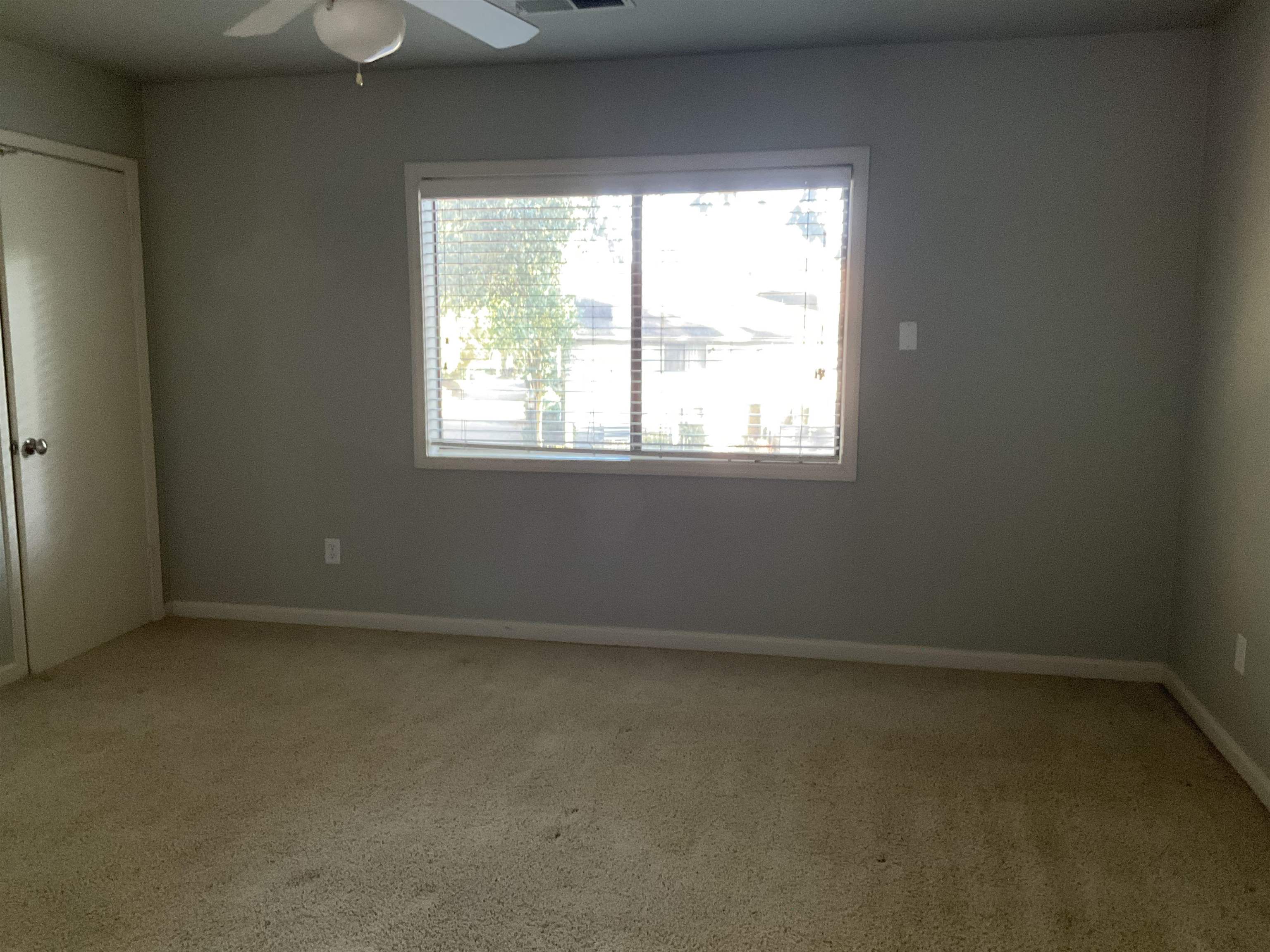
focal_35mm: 29
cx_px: 635
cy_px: 476
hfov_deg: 61.7
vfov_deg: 48.2
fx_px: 1064
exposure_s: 1/39
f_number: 1.8
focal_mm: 3
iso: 320
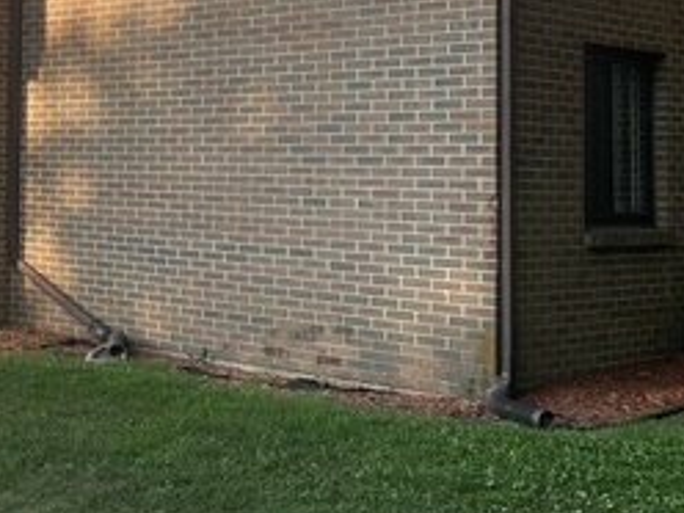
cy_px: 91
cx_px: -161
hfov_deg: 24.8
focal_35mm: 70
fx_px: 1383
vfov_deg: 20.7
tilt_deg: +2.7
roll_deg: -1.3
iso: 32
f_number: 1.8
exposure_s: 1/981
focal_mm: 4.25
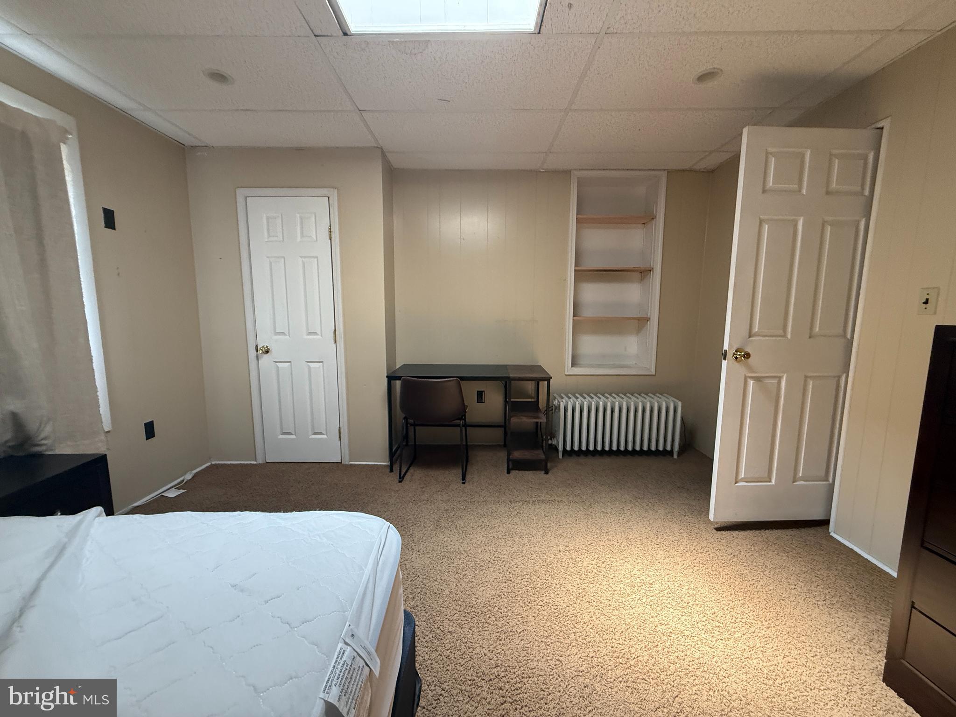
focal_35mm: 14
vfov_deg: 85.7
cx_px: 478
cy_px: 358
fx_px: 387
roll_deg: -0.1
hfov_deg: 102.1
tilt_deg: -6.5
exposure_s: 1/81
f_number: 2.2
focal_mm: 2.22
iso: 400
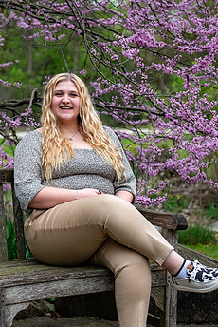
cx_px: 82
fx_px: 888
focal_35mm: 98
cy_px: 157
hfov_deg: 14.0
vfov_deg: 20.8
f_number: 2.8
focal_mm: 50
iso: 250
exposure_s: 1/500
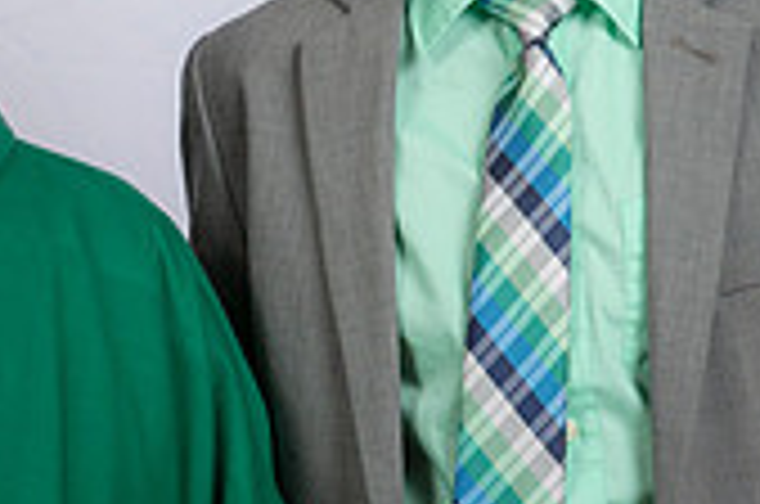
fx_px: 4488
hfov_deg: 9.6
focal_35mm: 213
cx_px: 4
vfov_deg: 6.4
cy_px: 162
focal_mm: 62
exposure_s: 1/200
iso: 320
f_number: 8
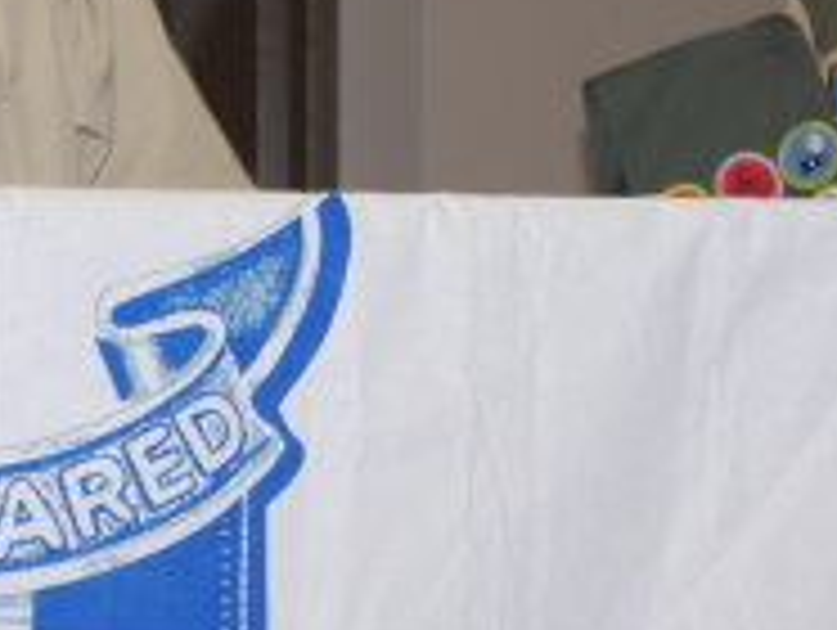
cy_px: 202
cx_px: -27
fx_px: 8329
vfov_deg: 4.3
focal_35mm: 344
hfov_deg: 5.7
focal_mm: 40
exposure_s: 1/60
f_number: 4.7
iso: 200
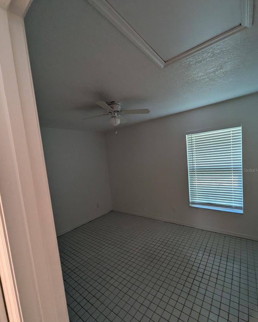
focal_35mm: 14
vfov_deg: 100.6
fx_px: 134
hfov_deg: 88.0
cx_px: 131
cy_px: 170
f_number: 2.2
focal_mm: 1.95
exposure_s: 1/45.5
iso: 341
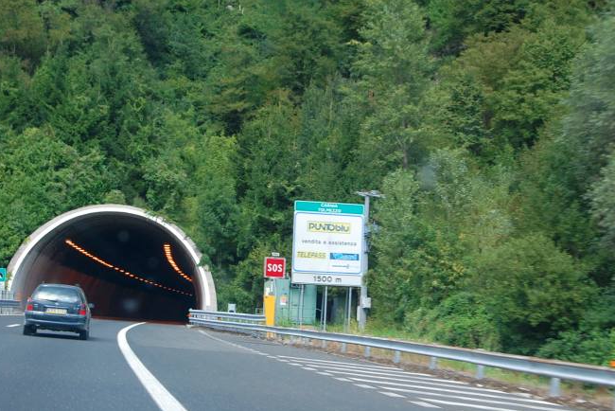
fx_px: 1299
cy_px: 206
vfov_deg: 18.0
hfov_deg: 26.6
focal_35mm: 76
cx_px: 307
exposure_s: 1/125
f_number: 9
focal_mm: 50
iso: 400
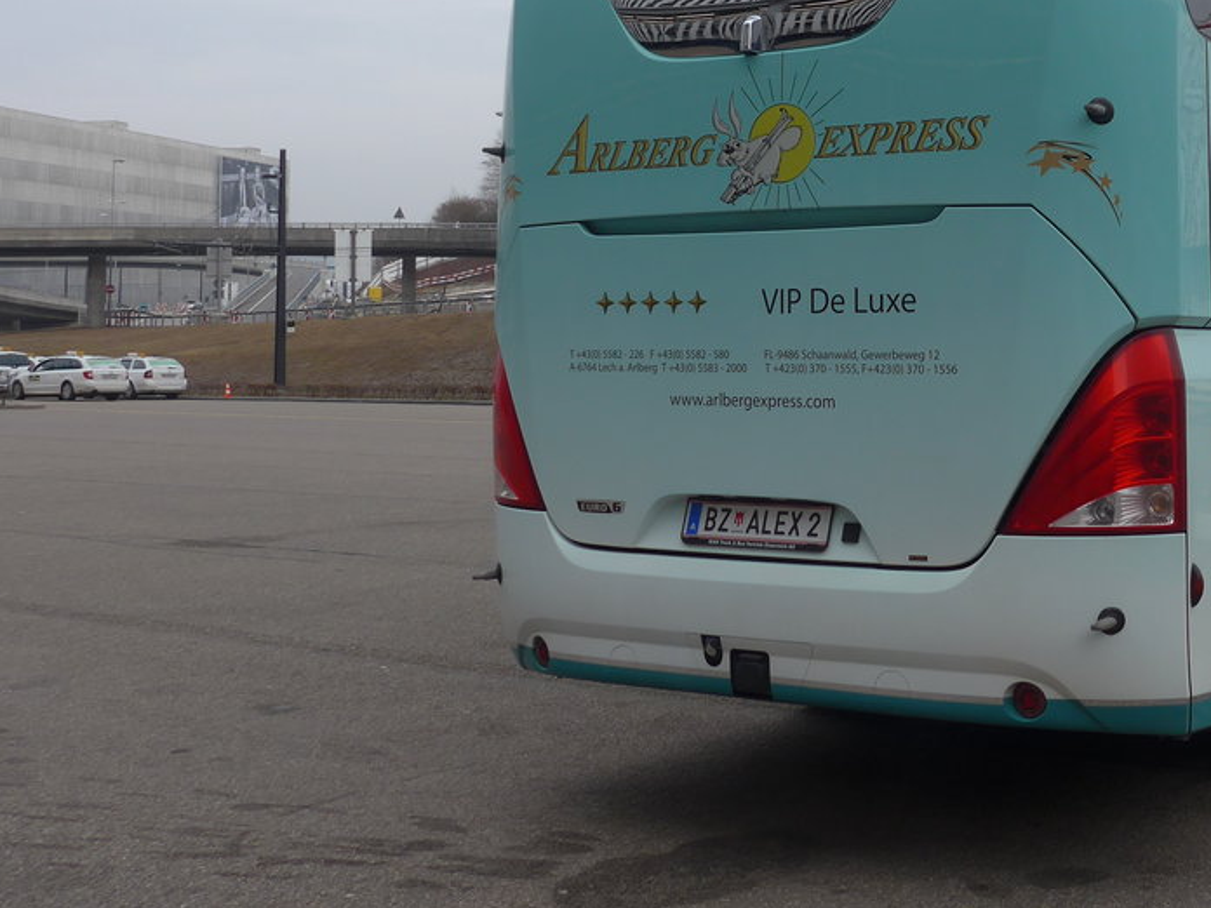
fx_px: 1749
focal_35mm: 50
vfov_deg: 28.3
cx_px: 933
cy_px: 139
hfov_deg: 37.1
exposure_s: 1/250
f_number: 2.8
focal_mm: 6
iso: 80
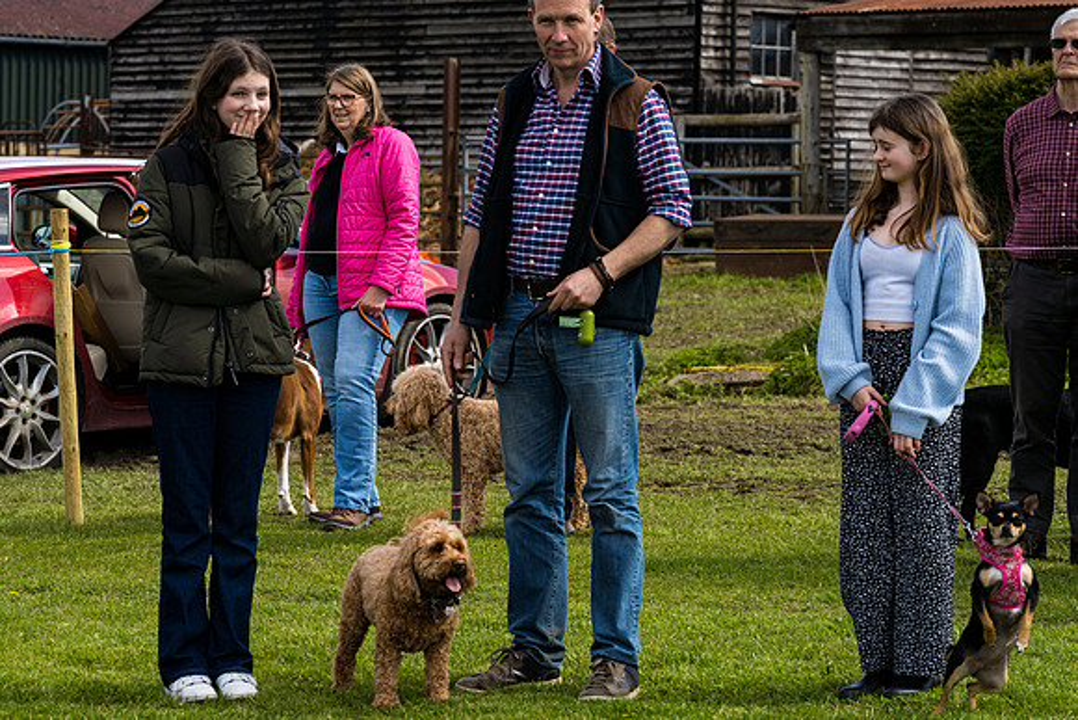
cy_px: 360
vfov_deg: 10.2
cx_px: 539
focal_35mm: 135
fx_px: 4043
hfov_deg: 15.2
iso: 320
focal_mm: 135
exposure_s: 1/1250
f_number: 8
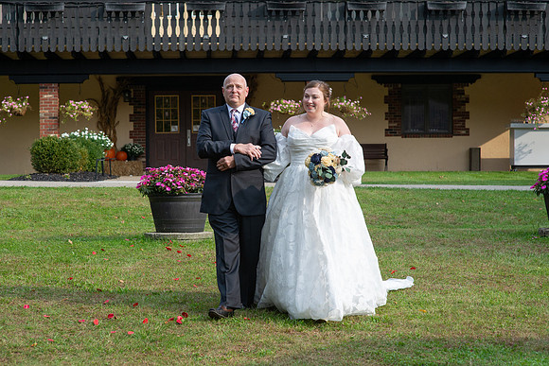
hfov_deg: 21.6
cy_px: 197
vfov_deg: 14.5
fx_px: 1437
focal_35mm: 94
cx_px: 254
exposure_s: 1/1250
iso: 640
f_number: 6.3
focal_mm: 85
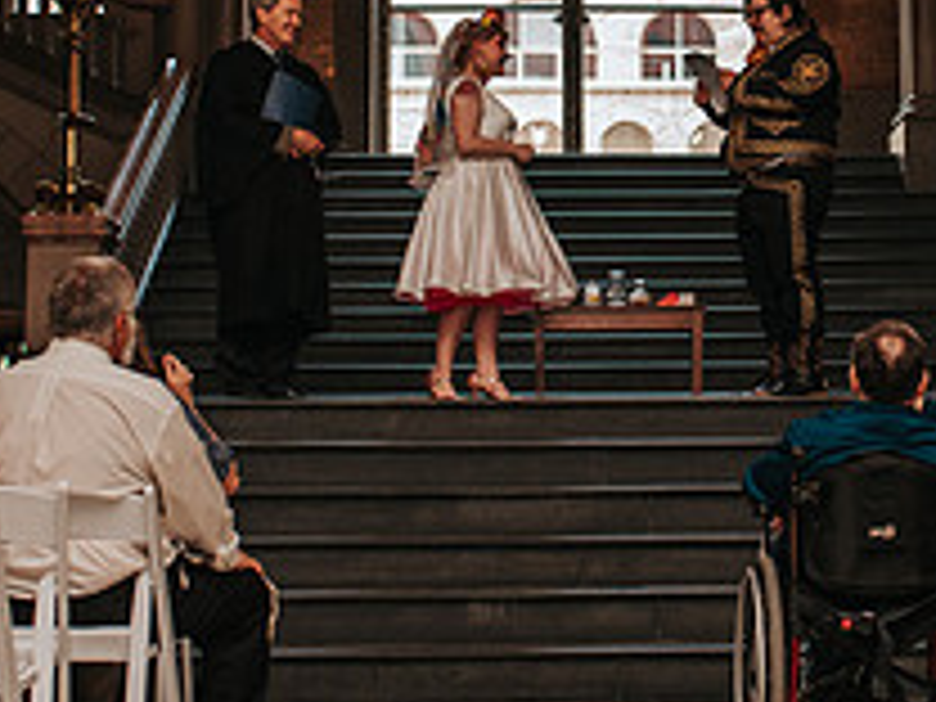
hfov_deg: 20.7
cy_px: 97
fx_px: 2542
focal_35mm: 94
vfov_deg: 15.6
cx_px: 693
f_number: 3.2
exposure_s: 1/200
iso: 1000
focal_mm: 35
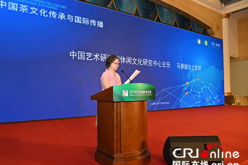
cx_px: 107
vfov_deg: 46.3
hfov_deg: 65.2
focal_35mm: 28
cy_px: 83
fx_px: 193
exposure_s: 1/125
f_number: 5.6
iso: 800
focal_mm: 24
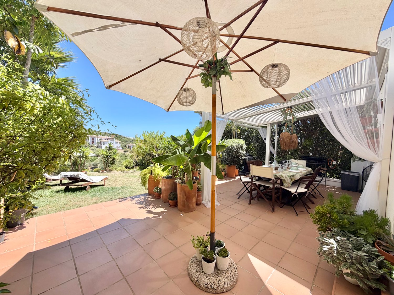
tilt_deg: -2.1
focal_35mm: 14
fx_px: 159
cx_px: 197
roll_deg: -2.0
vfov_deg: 85.7
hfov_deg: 102.1
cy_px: 148
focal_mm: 2.22
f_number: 2.2
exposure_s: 1/770
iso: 25
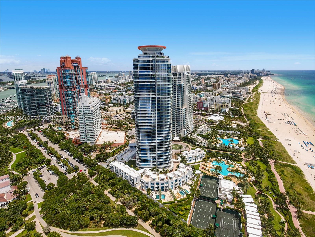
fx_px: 182
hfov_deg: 81.7
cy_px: 118
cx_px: 158
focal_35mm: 20
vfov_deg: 66.0
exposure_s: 1/1500
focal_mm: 3.61
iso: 100
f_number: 2.8
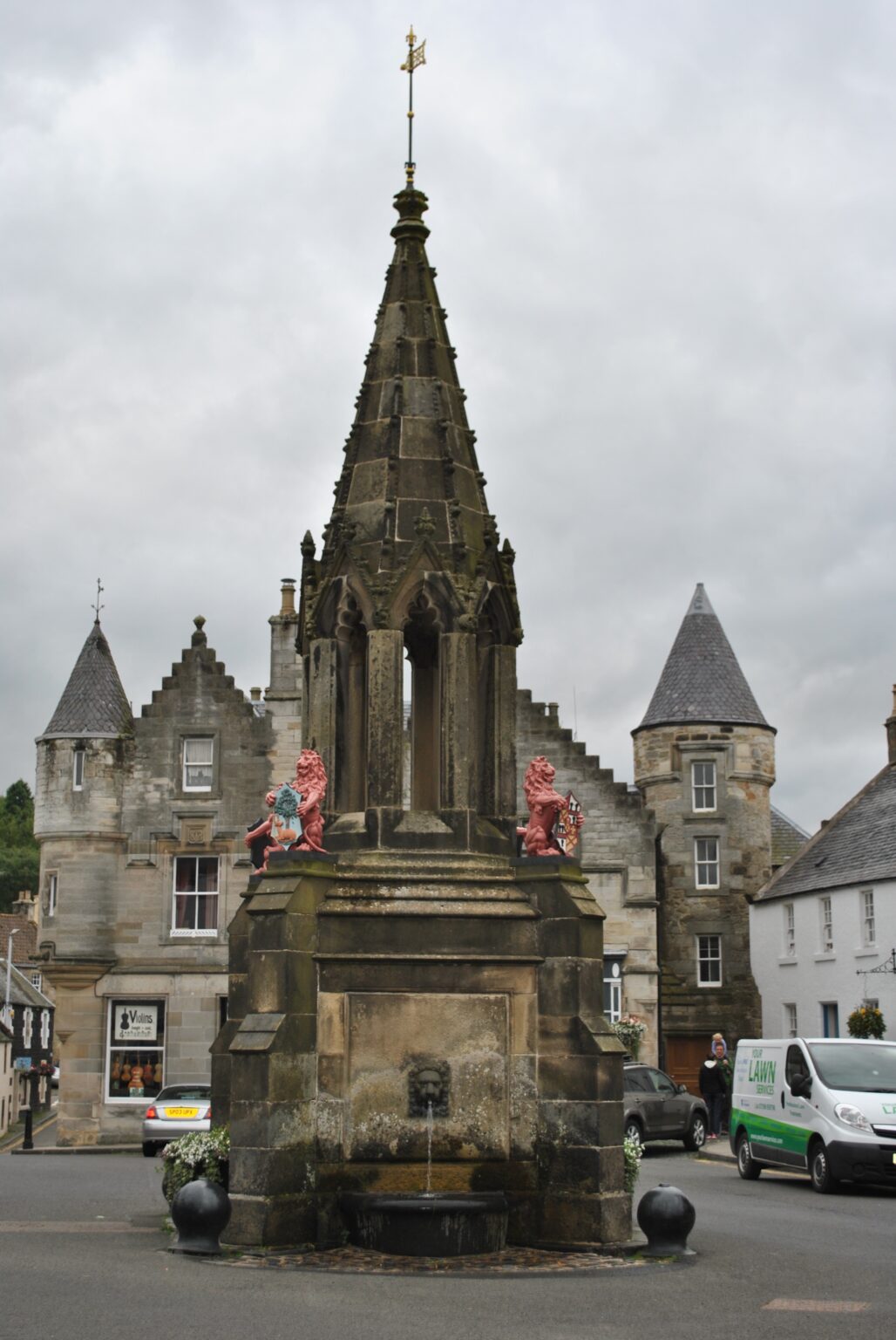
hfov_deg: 26.6
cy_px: 670
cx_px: 448
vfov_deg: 38.8
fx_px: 1899
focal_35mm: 51
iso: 140
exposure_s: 1/125
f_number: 5
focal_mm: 34
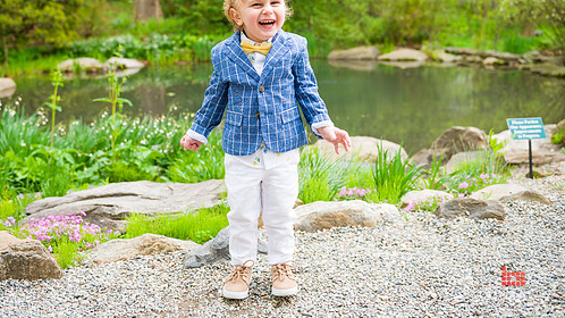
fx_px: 584
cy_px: 107
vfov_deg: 30.2
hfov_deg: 51.5
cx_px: 253
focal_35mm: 39
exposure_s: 1/320
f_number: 3.5
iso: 200
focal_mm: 32
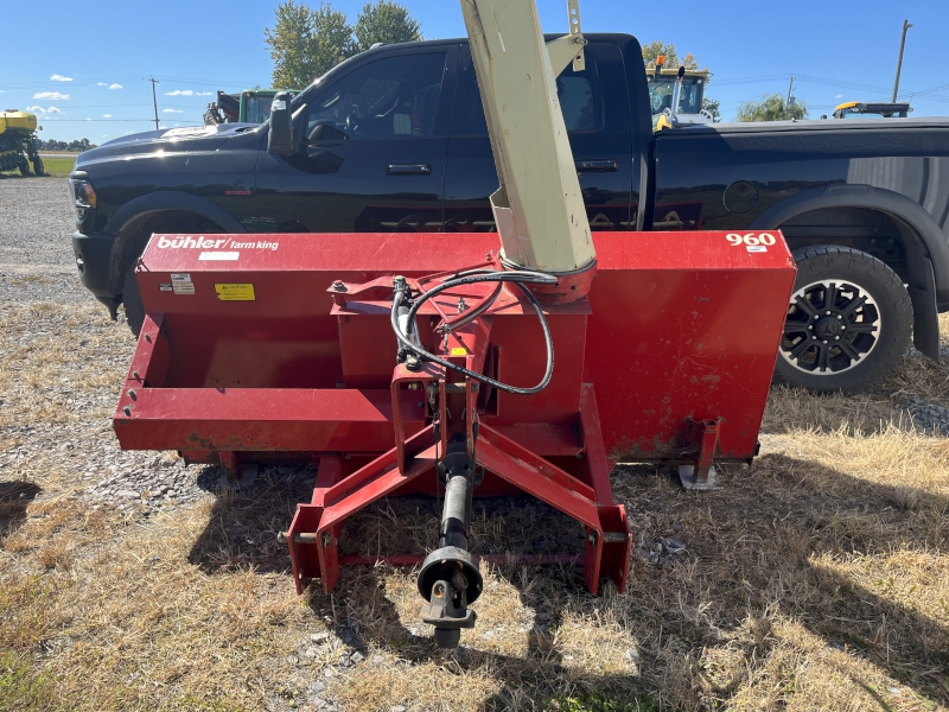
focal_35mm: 26
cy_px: 356
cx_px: 474
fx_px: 713
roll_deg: -1.2
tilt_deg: -16.1
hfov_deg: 67.3
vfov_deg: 53.1
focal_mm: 5.1
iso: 50
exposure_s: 1/1186
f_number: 1.6
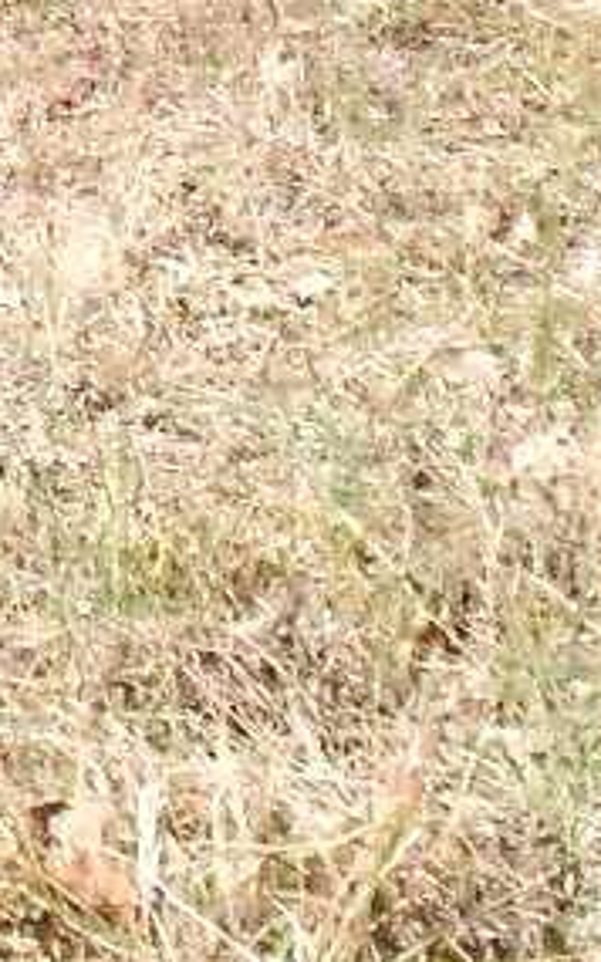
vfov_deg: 9.5
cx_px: -1037
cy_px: -891
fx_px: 5454
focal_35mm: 208
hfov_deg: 6.0
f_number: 7.6
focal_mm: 6.3
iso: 80
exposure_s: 1/250
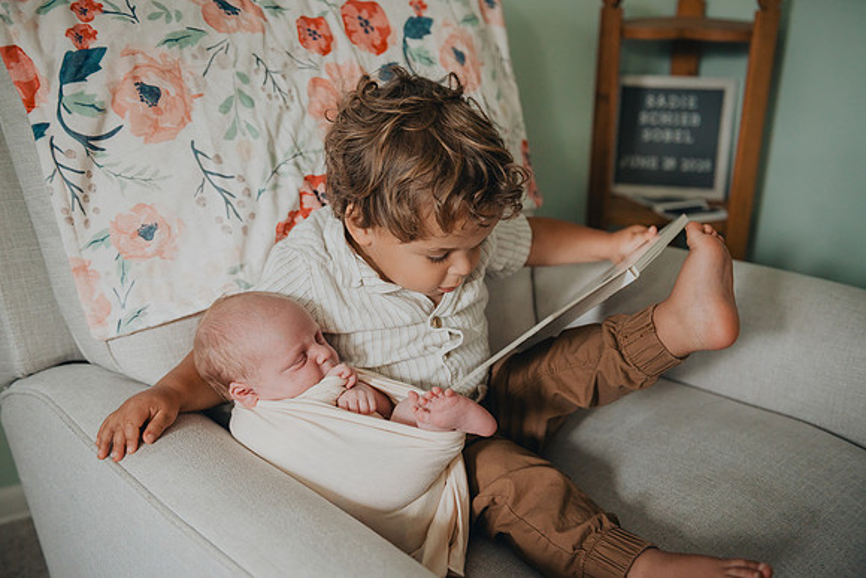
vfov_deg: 35.5
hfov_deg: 51.3
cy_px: 289
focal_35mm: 38
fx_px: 902
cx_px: 433
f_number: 2.8
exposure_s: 1/200
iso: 3200
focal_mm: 36
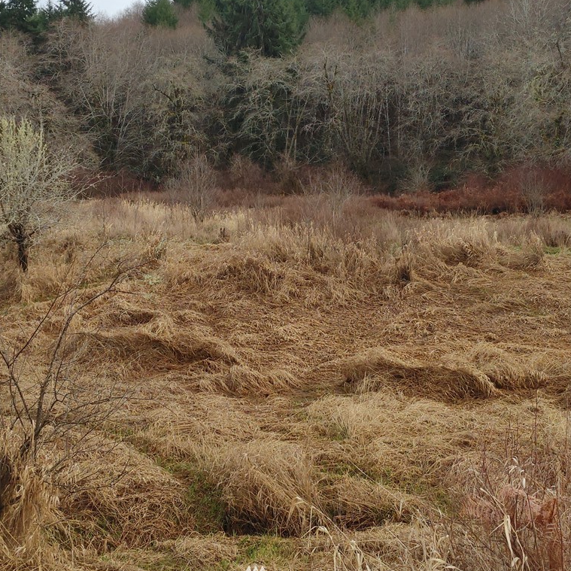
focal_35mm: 62
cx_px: 284
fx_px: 1157
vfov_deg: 27.6
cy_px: 218
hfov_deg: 27.7
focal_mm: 4.81
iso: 100
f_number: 1.8
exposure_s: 1/120
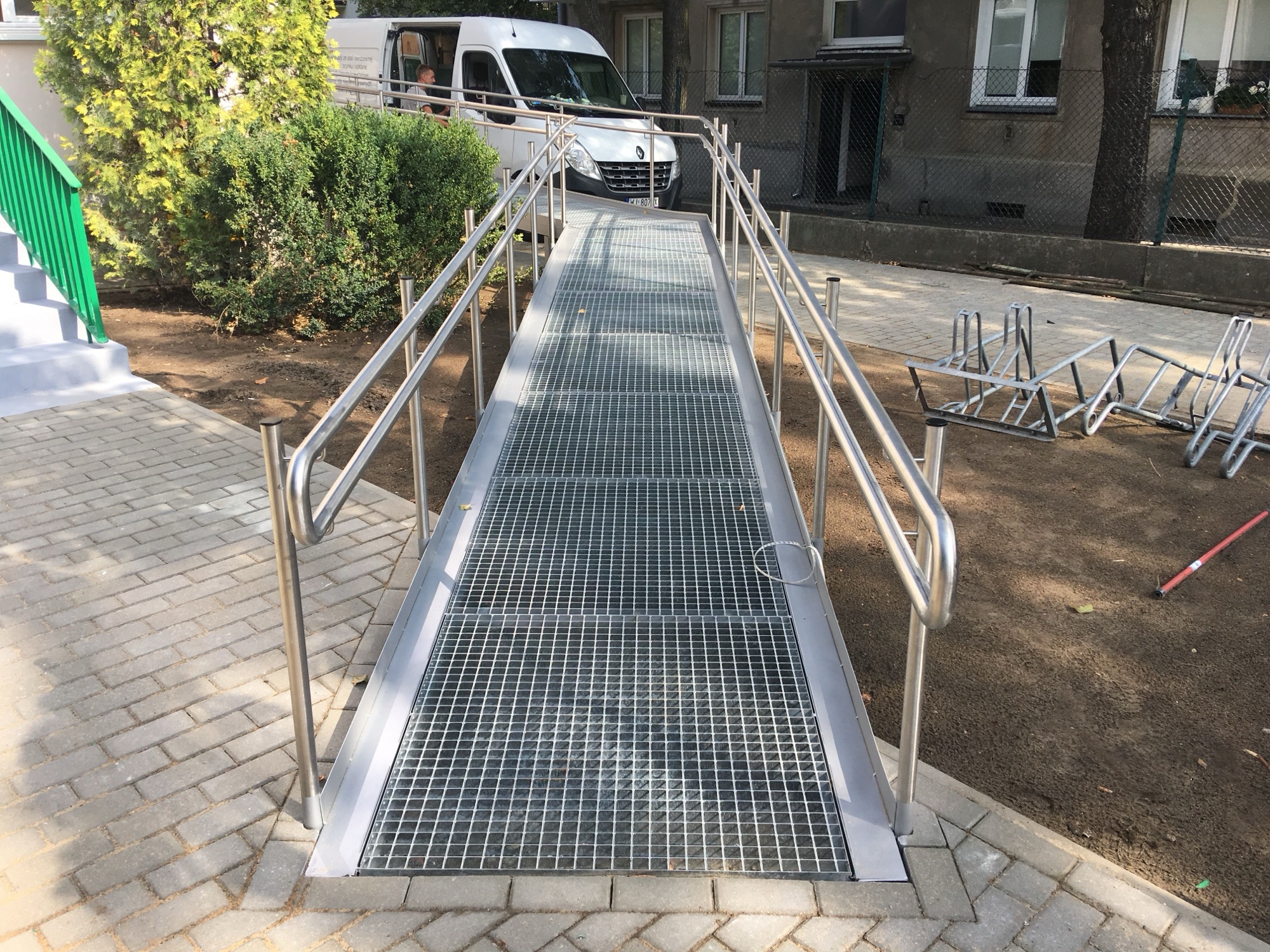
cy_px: 476
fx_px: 1064
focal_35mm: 29
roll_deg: -0.3
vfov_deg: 48.2
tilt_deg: -20.0
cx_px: 635
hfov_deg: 61.7
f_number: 2.2
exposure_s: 1/422
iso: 25
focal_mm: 4.15
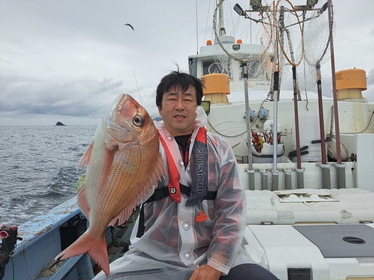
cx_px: 187
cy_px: 140
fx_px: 259
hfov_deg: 71.6
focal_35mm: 24
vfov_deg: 56.8
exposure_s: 1/2024
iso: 50
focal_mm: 5.23
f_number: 1.8
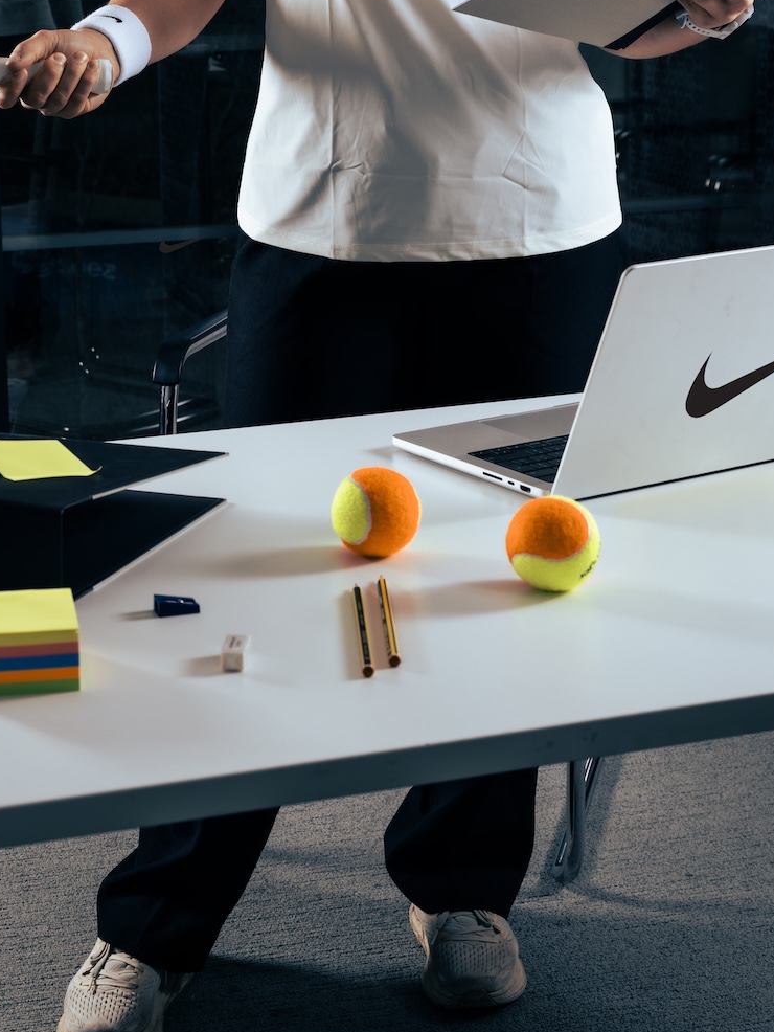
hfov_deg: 20.0
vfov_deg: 26.3
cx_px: 185
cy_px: 244
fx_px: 2175
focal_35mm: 73
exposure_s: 1/160
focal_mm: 45
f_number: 8
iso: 100
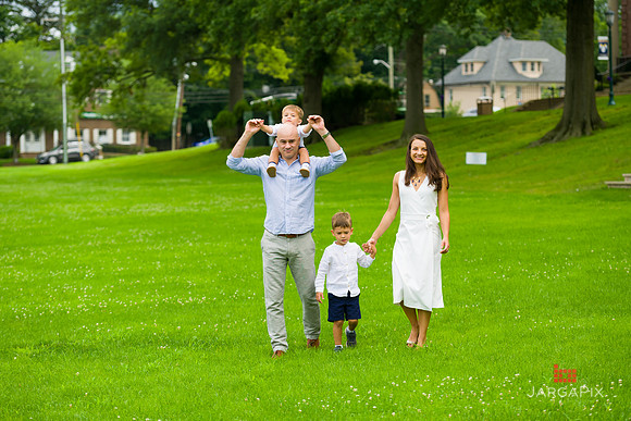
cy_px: 210
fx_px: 1753
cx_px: 316
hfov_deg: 20.4
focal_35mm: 100
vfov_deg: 13.7
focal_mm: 100
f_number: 4
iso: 200
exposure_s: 1/640
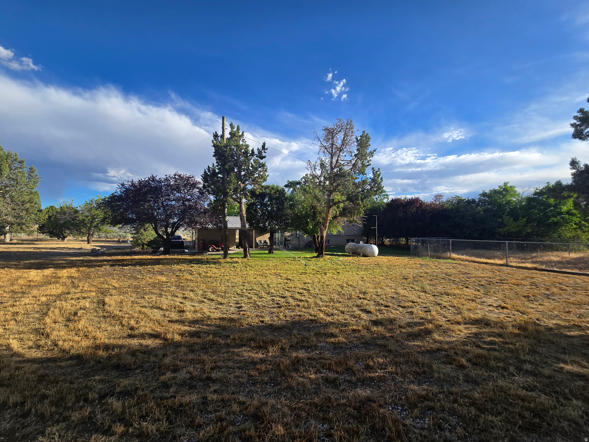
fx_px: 221
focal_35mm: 13
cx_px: 294
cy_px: 221
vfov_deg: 89.9
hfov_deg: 106.2
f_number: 2.2
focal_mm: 2.2
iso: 50
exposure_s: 1/1493
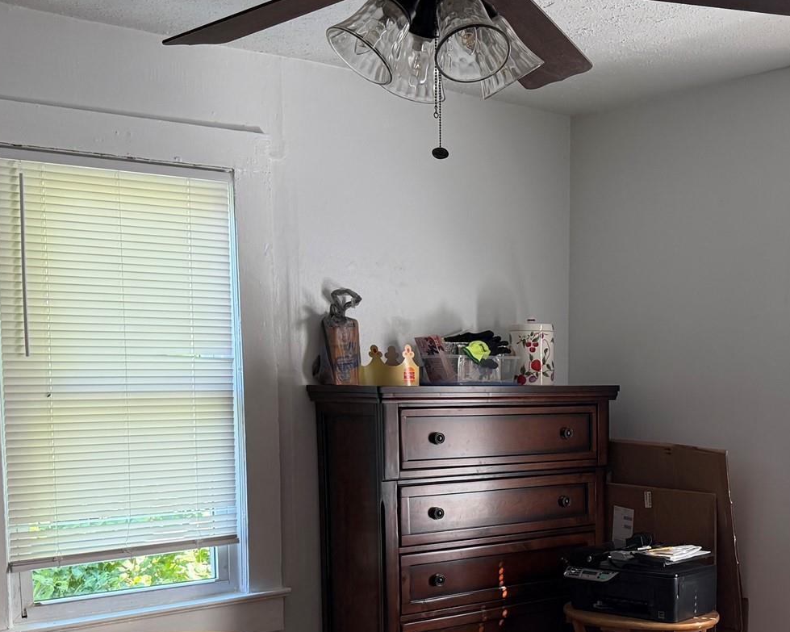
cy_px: 501
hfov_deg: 37.0
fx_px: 1146
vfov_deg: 30.1
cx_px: 608
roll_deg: -1.1
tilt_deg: -6.2
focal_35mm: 49
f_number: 1.78
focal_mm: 6.76
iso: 200
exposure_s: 1/123
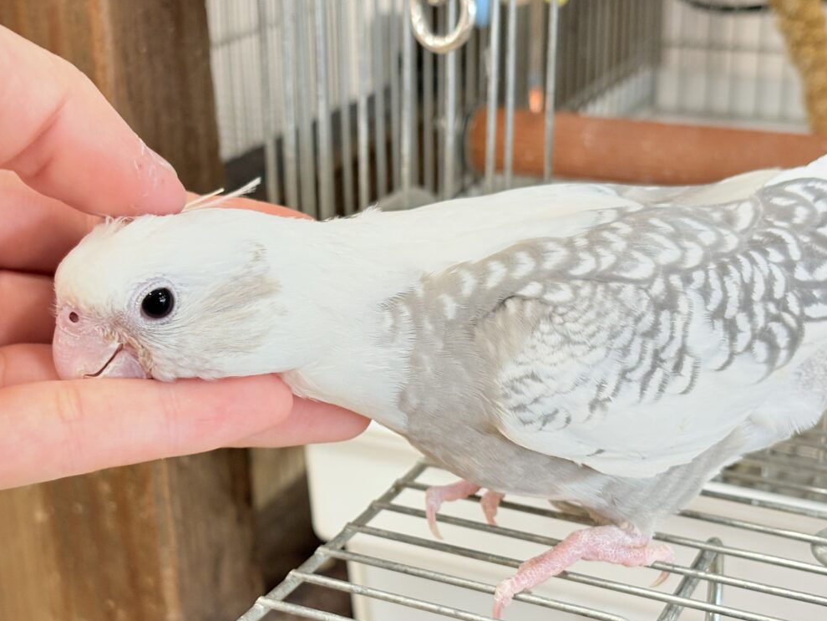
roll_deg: +3.3
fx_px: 1505
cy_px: 373
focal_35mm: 63
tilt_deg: -23.1
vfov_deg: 23.3
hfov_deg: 30.7
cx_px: 356
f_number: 1.6
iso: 64
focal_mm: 5.96
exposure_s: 1/50
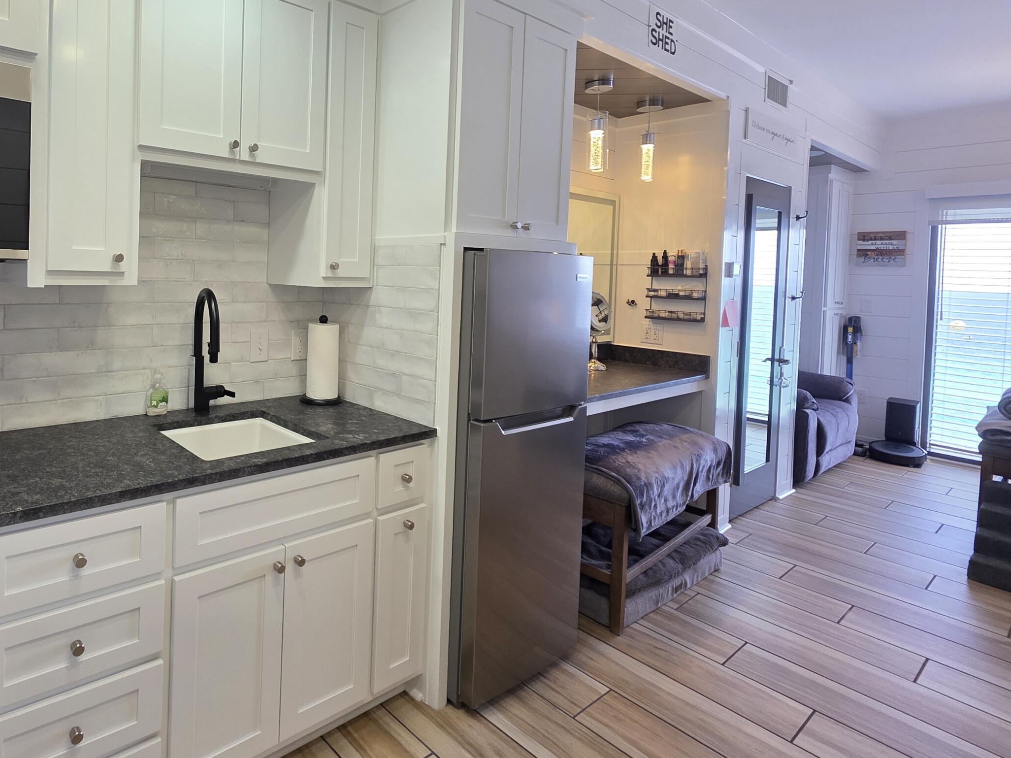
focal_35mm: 19
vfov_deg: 67.6
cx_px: 304
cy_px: 285
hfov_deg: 80.6
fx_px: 555
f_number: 1.9
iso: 100
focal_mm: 2.2
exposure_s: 1/120
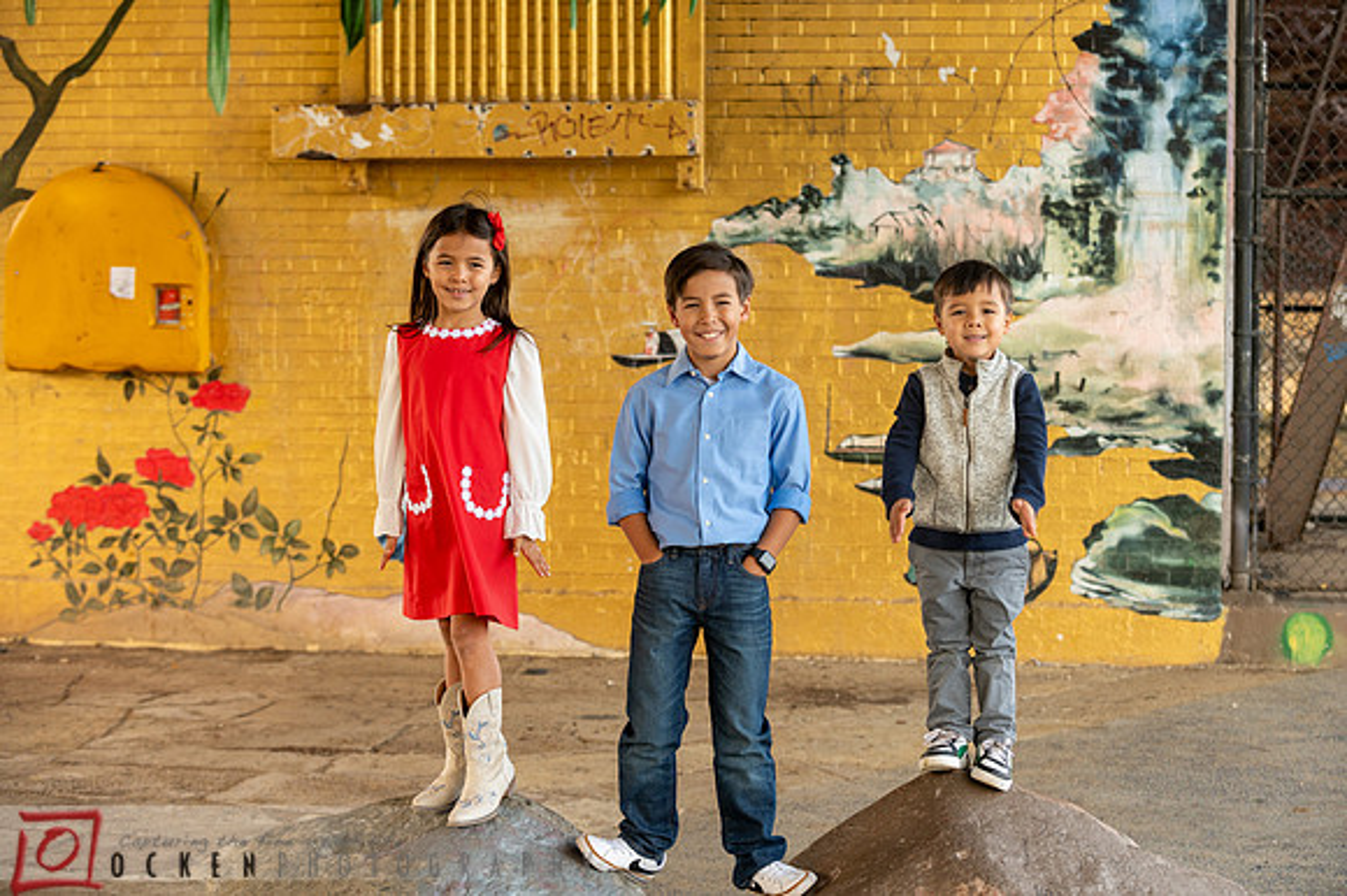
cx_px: 709
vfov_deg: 16.2
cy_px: 433
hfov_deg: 24.1
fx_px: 3151
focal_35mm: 84
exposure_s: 1/200
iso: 400
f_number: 3.5
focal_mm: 80
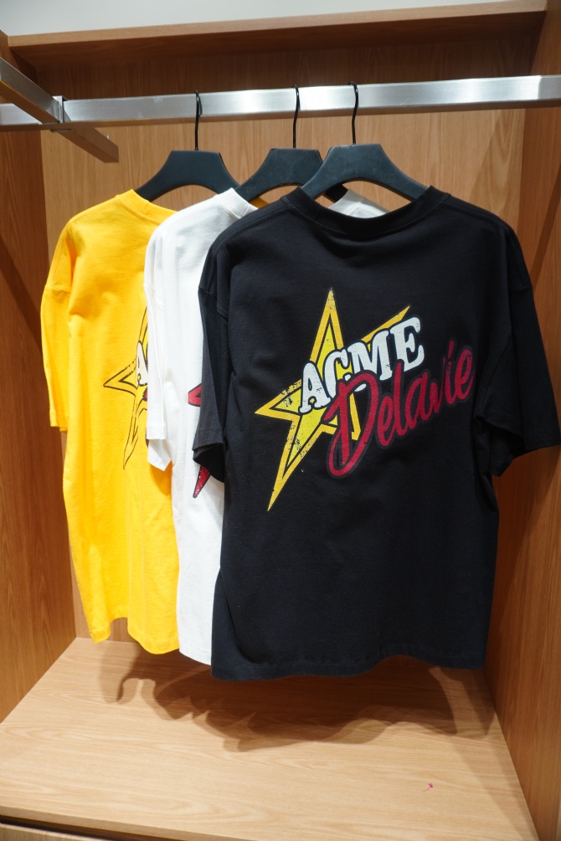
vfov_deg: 73.7
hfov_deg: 53.1
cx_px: 280
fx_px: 561
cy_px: 420
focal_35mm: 24
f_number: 3.5
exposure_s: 1/80
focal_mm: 16
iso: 250
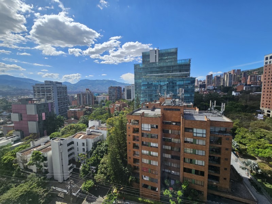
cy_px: 102
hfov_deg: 106.2
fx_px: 102
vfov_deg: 89.9
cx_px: 136
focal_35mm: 13
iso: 50
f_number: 2.2
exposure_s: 1/2277
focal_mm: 2.2
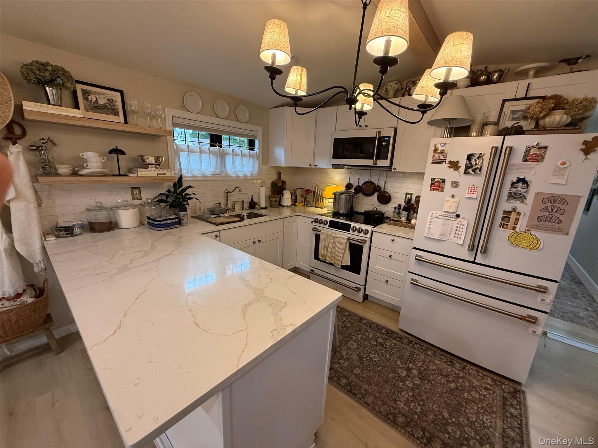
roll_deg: -2.3
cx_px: 299
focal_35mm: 14
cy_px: 224
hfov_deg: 102.1
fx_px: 242
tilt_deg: -12.8
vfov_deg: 85.7
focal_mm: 2.22
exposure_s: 1/60
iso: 250
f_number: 2.2
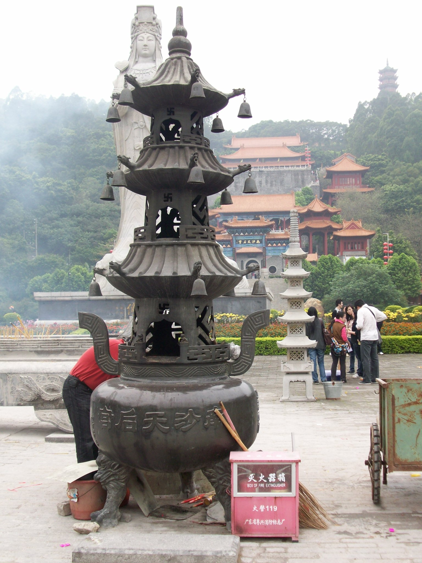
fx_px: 683
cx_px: 211
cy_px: 282
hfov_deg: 34.3
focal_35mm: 42
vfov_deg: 44.8
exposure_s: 1/237
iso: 64
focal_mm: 7.1
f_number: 3.2
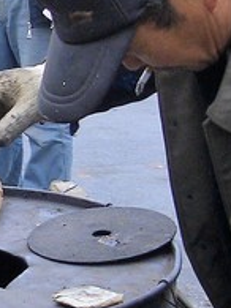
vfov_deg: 11.8
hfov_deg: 8.7
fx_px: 1496
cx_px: -47
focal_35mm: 168
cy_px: 164
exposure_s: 1/160
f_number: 2.8
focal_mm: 6.8
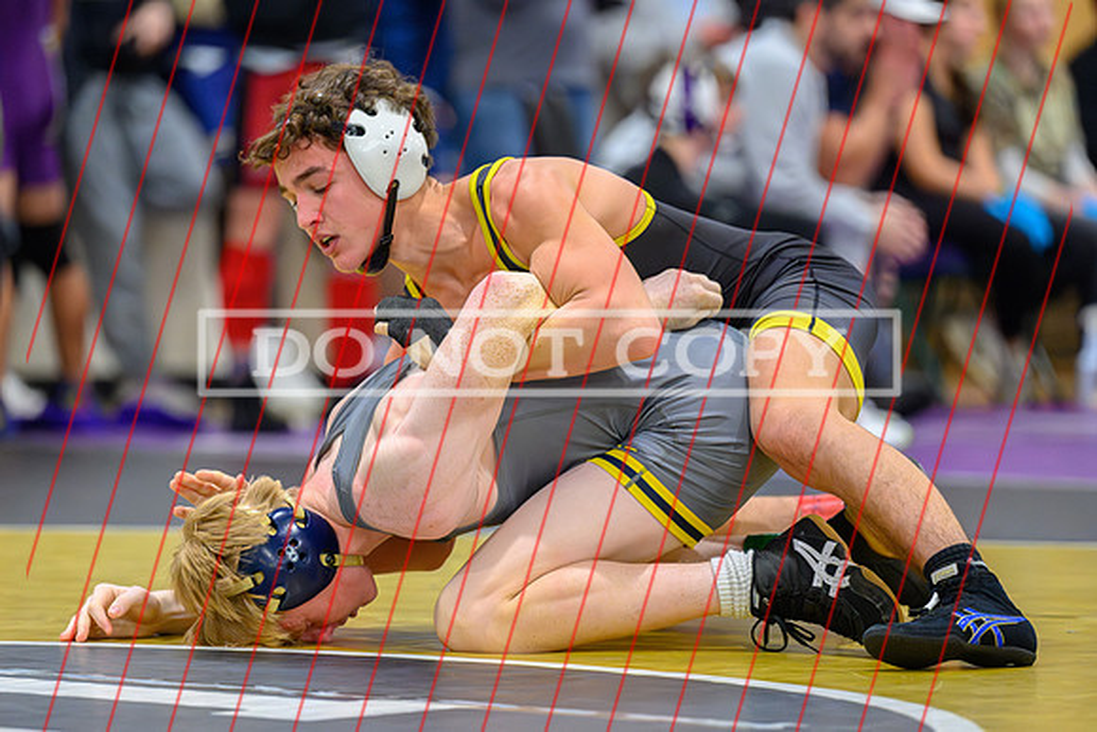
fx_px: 7191
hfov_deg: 8.7
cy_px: 364
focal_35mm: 236
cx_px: 523
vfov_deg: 5.8
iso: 6400
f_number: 2.8
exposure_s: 1/640
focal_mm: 180
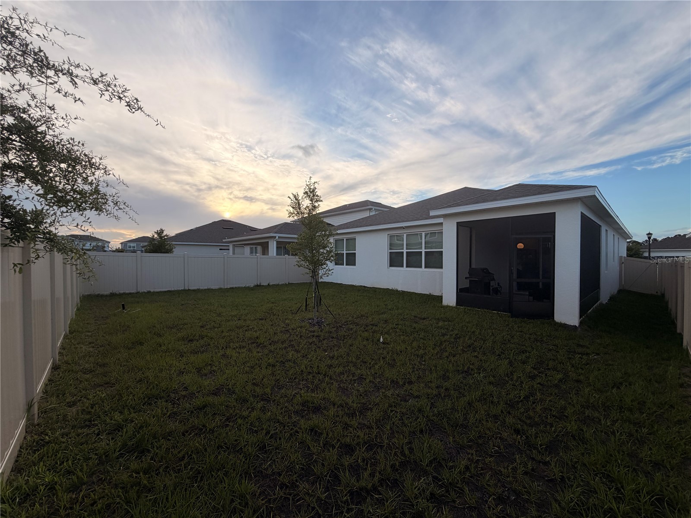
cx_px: 346
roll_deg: +0.2
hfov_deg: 102.1
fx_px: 279
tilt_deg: -1.0
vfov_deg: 85.7
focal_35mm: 14
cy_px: 259
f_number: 2.2
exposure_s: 1/770
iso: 40
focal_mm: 2.22
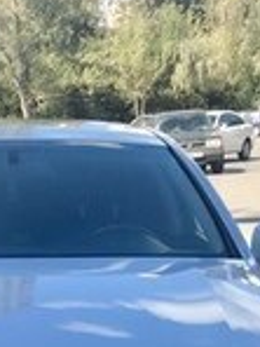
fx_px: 941
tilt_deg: -24.2
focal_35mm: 94
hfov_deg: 15.6
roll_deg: +1.8
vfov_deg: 18.2
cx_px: 30
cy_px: 546
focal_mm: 3.99
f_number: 1.8
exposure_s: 1/674
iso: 20
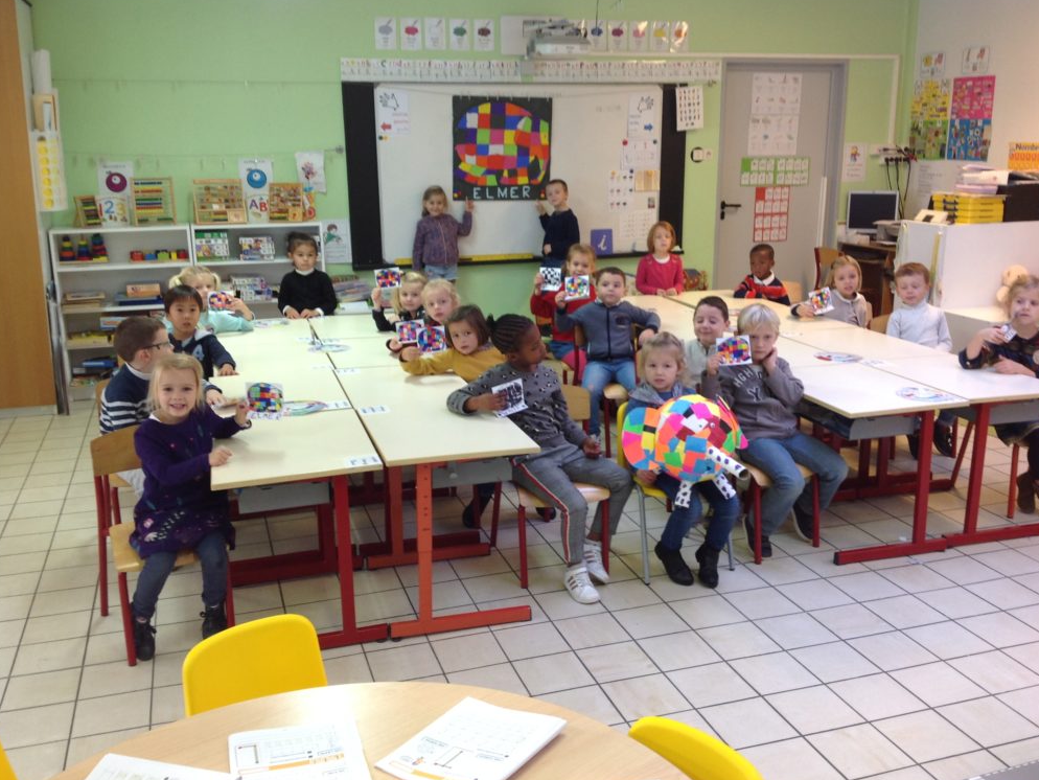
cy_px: 386
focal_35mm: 36
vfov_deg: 39.7
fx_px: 1081
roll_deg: +1.7
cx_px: 528
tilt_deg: -13.6
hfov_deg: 51.3
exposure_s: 1/17
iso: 50
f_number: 2.4
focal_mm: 4.28
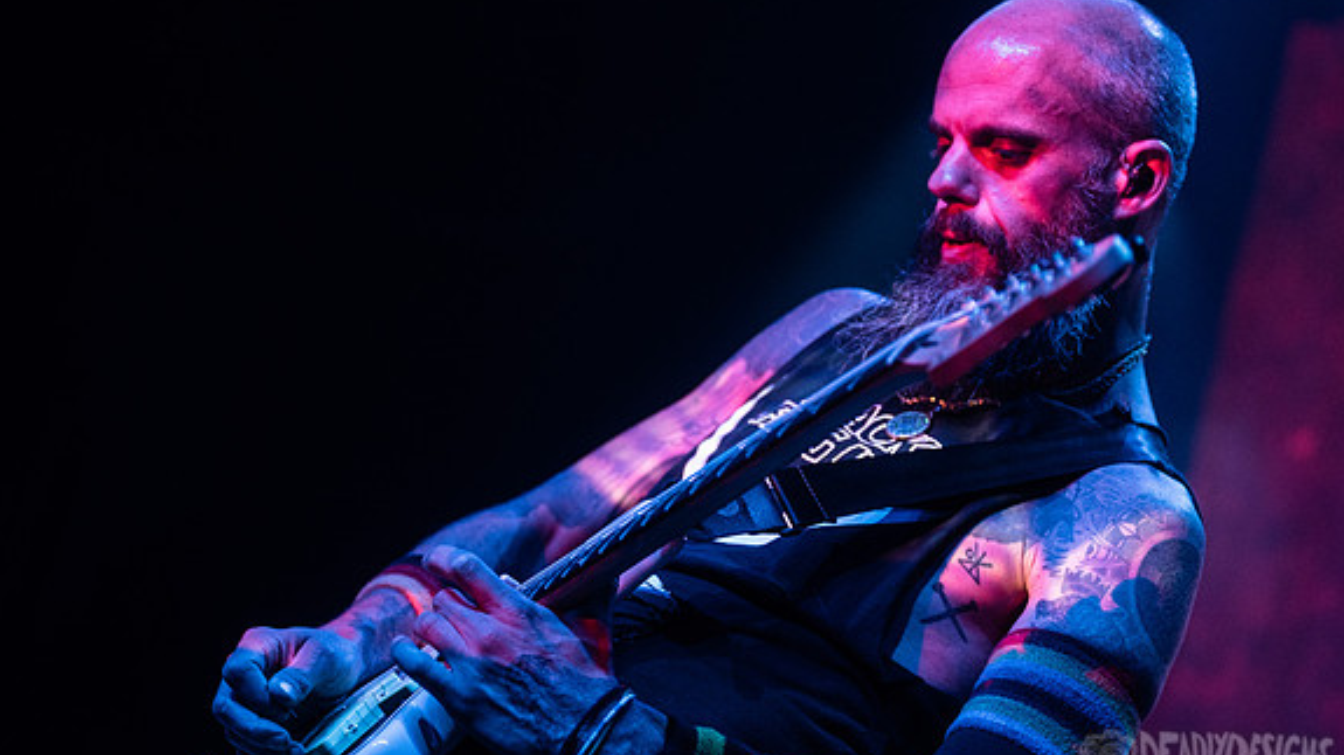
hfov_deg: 22.7
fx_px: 3349
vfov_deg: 12.9
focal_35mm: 94
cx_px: 698
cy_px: 311
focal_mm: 80
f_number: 3.2
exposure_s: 1/320
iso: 3200
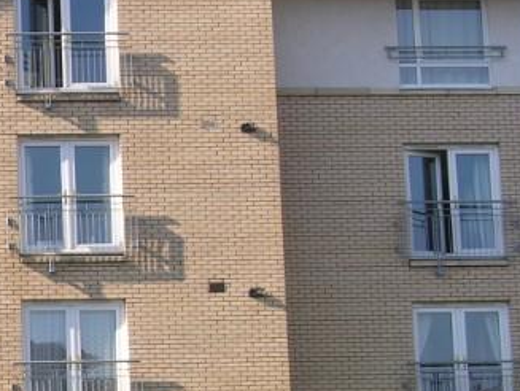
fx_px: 1835
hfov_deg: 15.4
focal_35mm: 122
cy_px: 285
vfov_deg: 12.1
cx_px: -148
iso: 50
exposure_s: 1/148
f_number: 5.6
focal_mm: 10
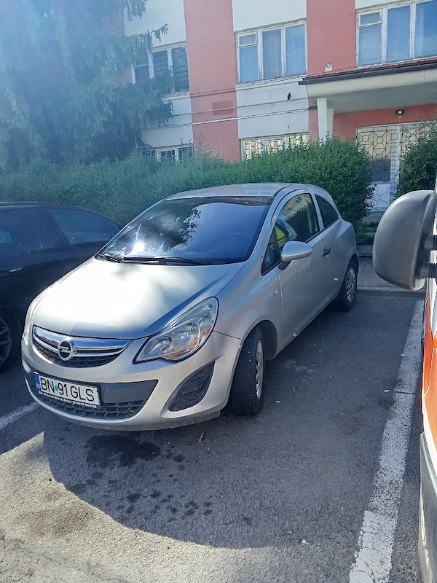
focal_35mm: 28
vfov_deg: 63.4
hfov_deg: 49.7
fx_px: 471
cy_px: 292
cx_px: 218
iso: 100
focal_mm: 2.78
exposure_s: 1/588
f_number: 2
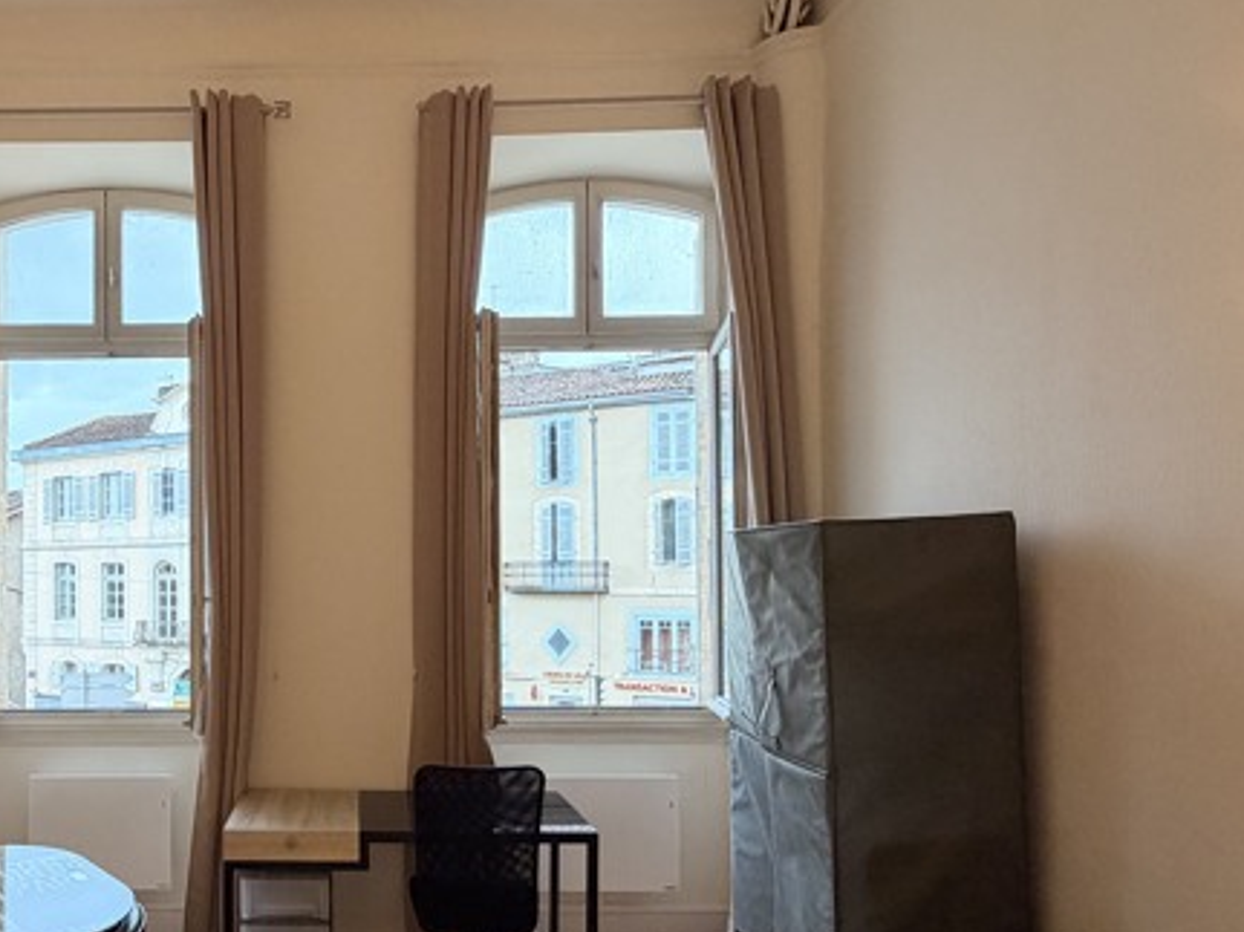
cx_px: 320
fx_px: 934
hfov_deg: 63.6
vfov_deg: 52.6
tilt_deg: +0.9
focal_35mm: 26
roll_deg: -0.1
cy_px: 568
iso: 160
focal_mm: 2.22
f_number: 2.2
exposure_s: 1/50
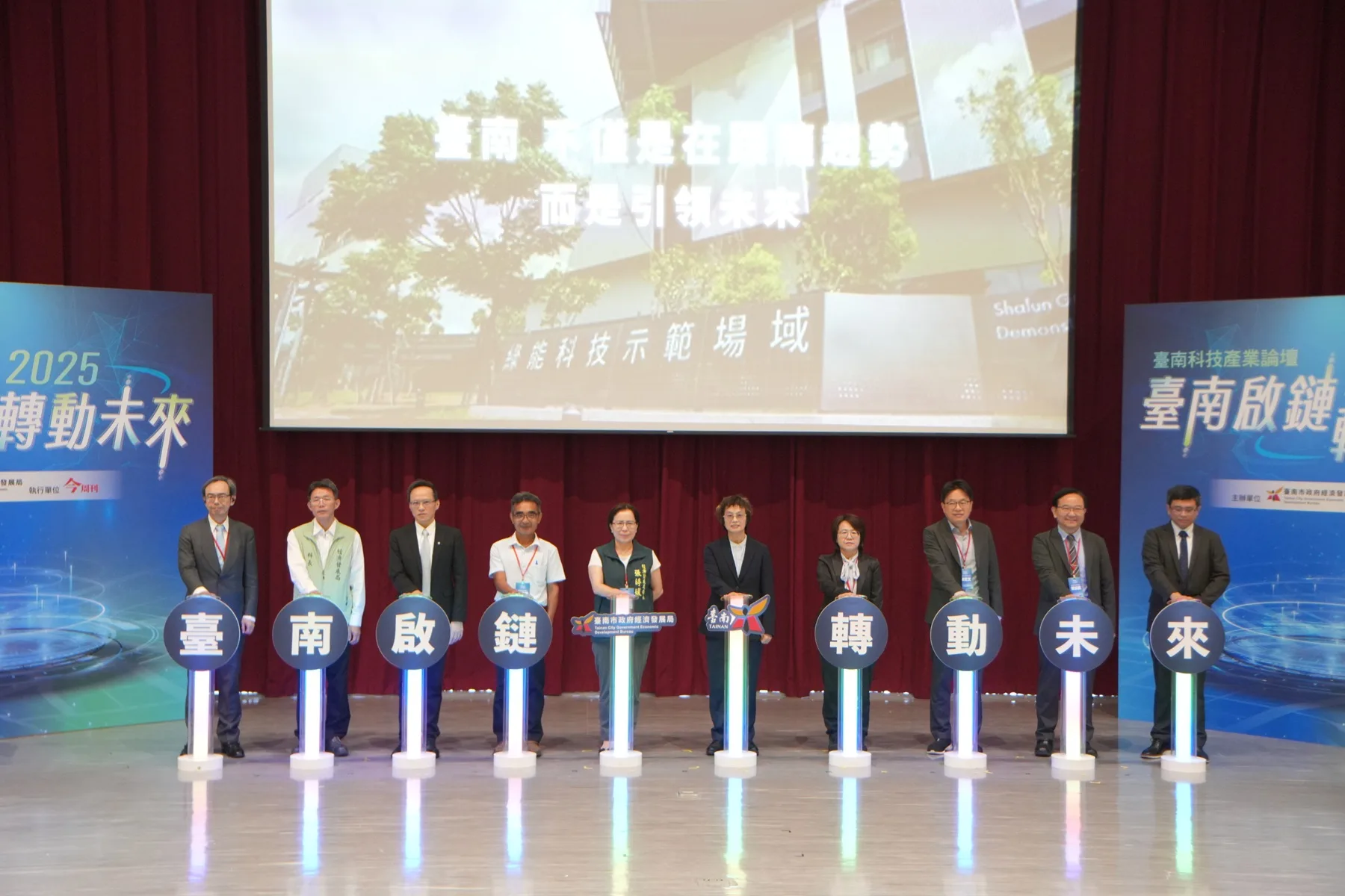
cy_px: 448
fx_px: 1961
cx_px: 672
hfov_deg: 37.9
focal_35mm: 52
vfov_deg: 25.8
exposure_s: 1/60
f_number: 2.8
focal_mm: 35
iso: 2000
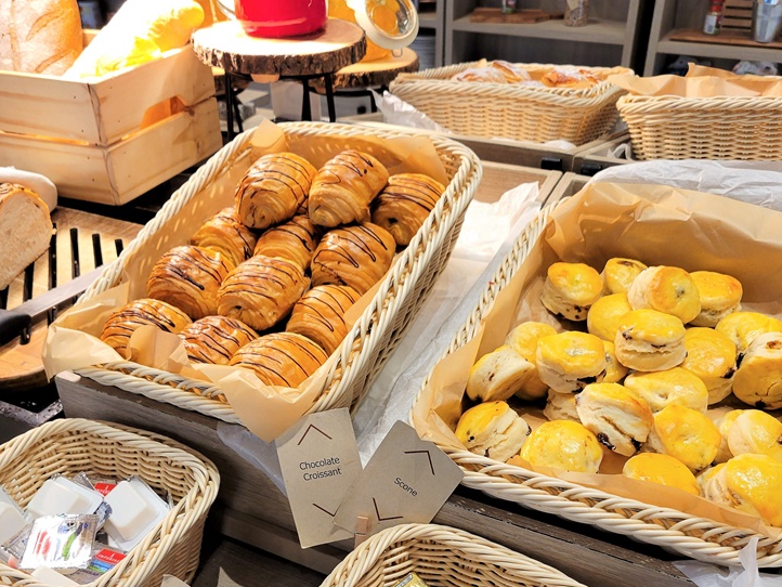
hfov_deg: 51.3
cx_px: 388
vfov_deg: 39.1
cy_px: 399
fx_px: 814
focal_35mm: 36
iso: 160
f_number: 1.8
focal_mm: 5.4
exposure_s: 1/100
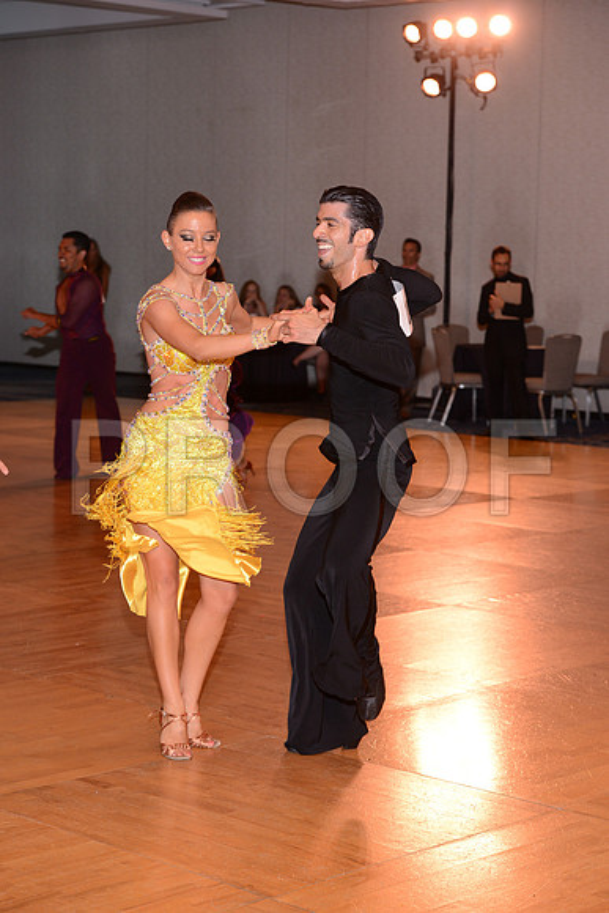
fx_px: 2079
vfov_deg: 24.8
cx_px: 304
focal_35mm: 82
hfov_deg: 16.7
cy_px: 456
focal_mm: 82
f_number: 5.6
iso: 1000
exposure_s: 1/250
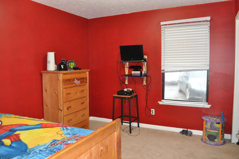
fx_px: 179
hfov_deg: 67.4
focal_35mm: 27
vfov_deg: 47.8
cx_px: 120
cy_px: 80
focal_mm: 18
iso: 3200
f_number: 5.6
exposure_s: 1/60
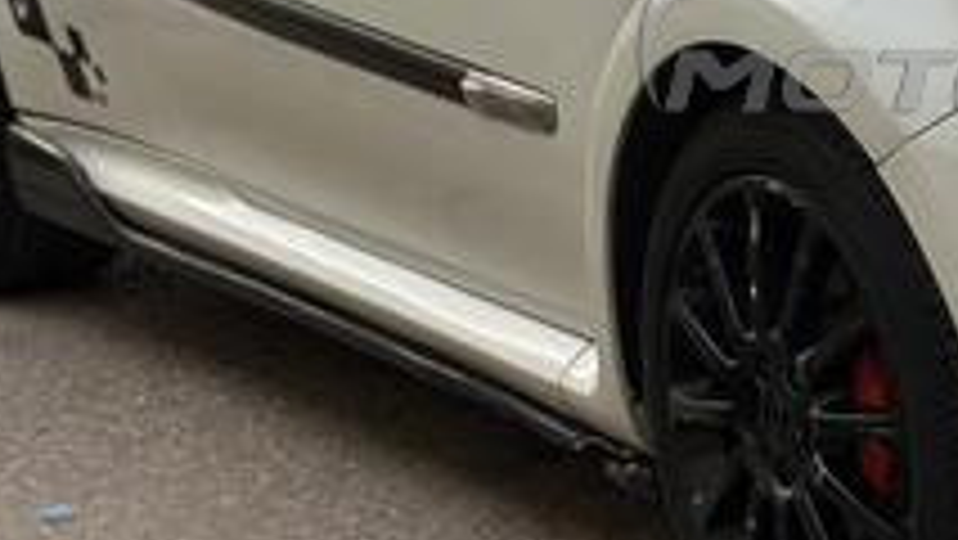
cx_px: 1034
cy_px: 20
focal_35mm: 160
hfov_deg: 13.2
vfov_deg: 7.6
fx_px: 4066
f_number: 1.78
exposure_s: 1/651
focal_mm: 6.86
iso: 80
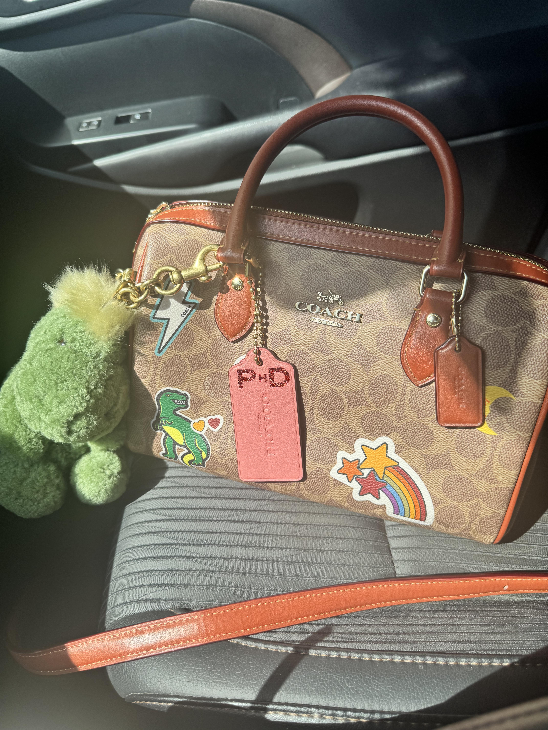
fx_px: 507
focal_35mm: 24
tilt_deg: -36.2
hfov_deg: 56.8
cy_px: 365
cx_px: 274
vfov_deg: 71.6
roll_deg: +13.8
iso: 80
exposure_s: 1/1767
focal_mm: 6.76
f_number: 1.78
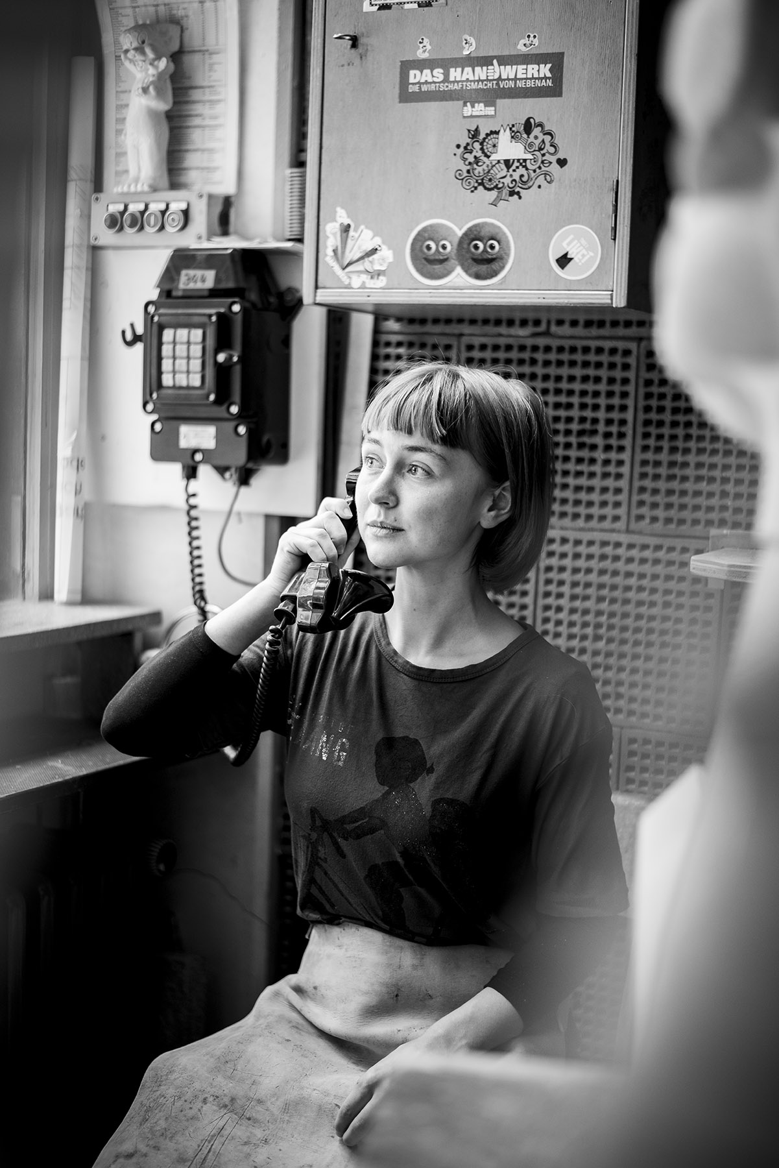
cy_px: 584
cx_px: 390
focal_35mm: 50
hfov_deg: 27.0
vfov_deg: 39.6
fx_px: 1622
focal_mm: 50
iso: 500
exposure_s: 1/80
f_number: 1.8
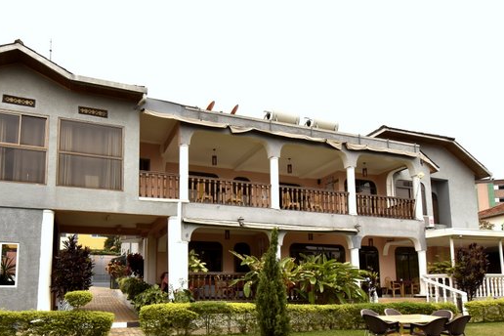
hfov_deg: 71.2
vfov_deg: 49.6
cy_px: 245
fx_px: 350
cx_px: 219
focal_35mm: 25
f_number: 8
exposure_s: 1/400
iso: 250
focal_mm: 10
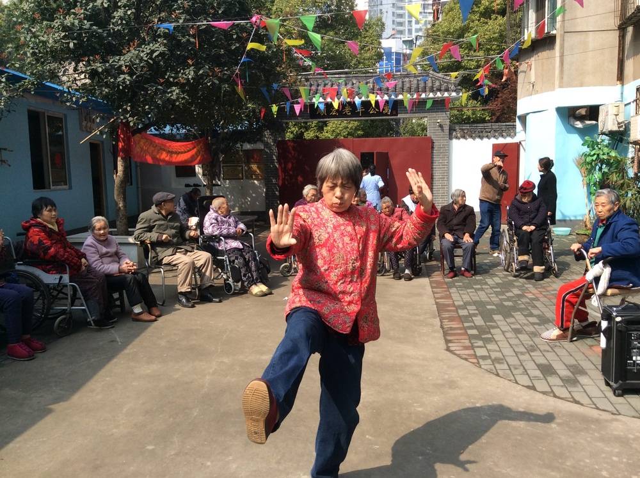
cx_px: 320
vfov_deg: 42.8
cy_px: 239
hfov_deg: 55.4
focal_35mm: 33
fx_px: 609
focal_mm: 3.3
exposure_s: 1/572
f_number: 2.4
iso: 32
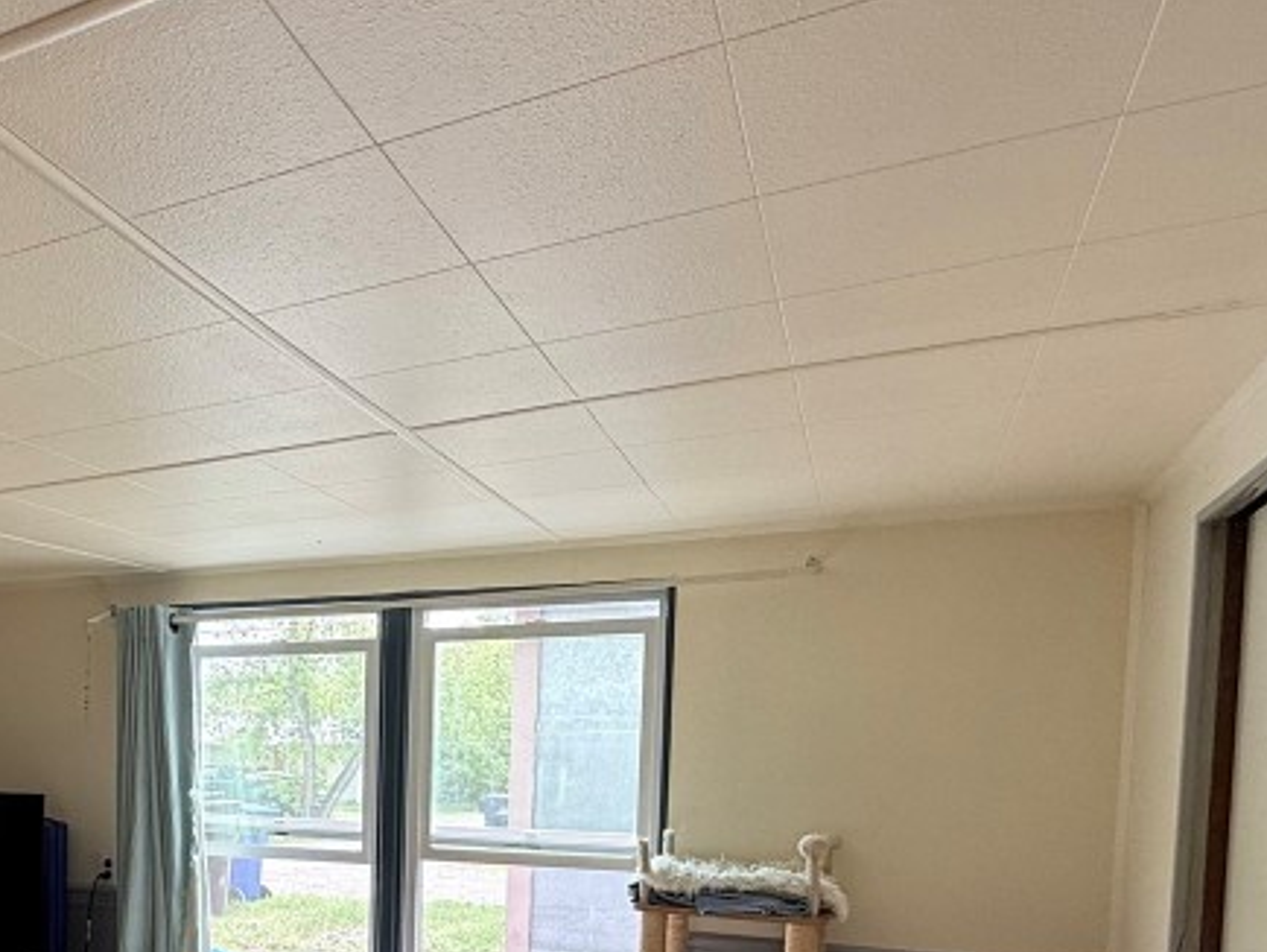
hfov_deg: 50.5
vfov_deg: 40.2
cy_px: 829
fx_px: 1209
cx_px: 181
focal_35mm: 33
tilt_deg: -2.8
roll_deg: -0.9
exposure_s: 1/102
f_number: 2.2
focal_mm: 2.22
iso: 64
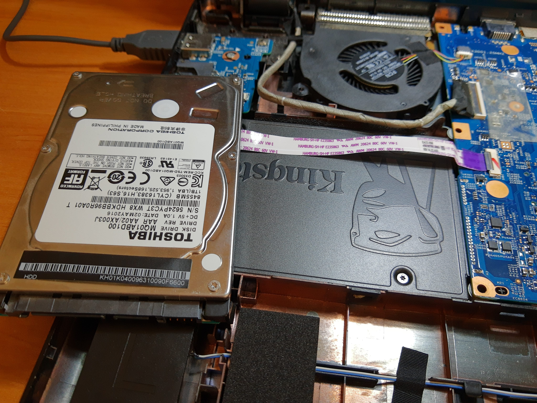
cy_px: 202
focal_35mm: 26
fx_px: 403
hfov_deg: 67.3
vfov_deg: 53.1
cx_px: 268
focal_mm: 3.95
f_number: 1.8
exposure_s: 1/50
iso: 92
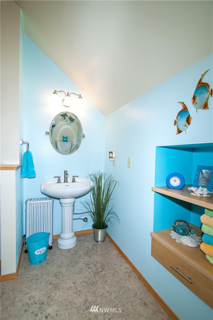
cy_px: 160
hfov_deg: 73.7
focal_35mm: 16
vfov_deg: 96.8
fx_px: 142
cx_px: 106
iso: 200
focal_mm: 16
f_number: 5
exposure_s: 1/50
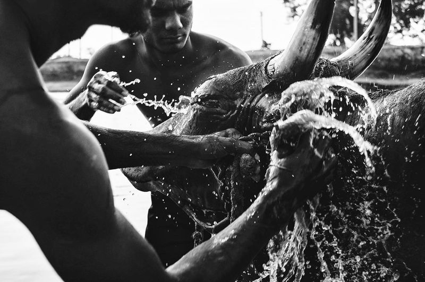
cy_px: 141
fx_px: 672
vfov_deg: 23.7
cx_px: 212
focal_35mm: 57
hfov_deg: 35.1
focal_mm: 38
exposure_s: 1/500
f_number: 5.6
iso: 400
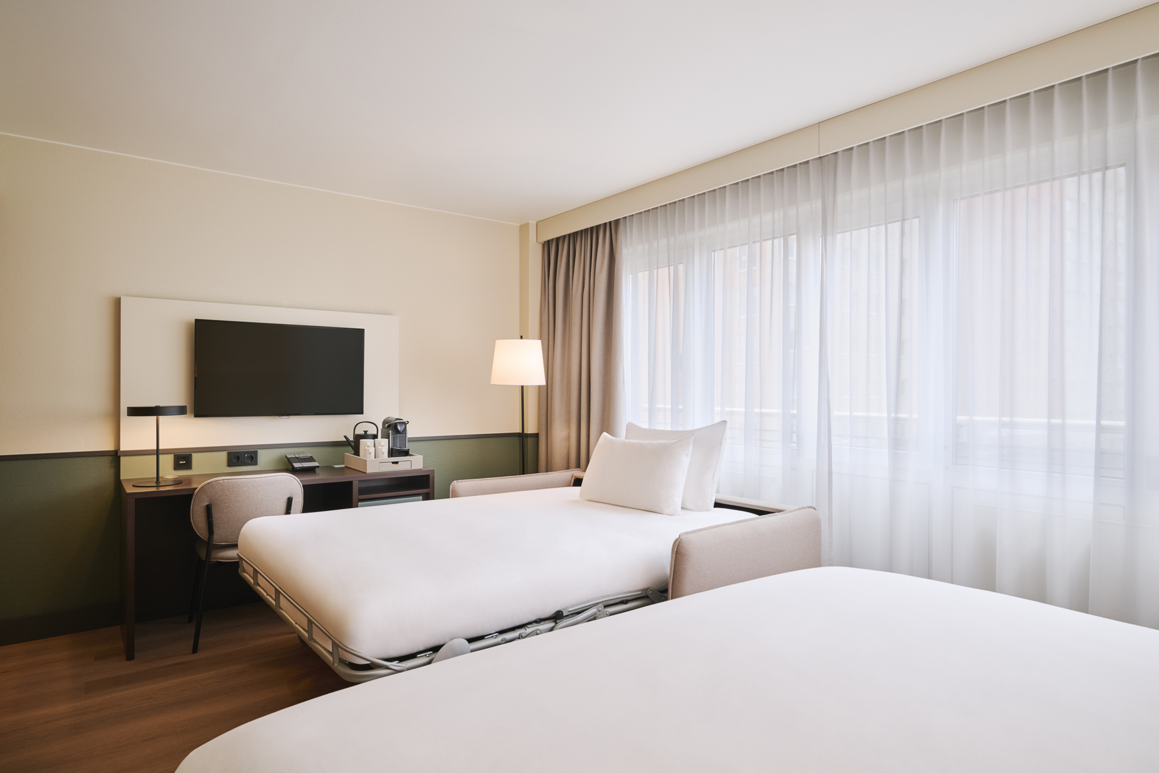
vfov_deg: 60.7
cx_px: 580
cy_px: 386
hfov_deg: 82.6
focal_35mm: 20
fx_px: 660
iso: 400
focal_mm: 20.5
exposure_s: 1/13
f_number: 10
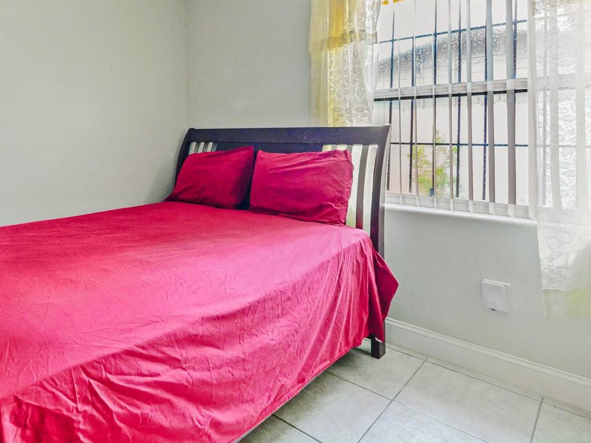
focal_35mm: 22
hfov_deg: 73.9
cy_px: 129
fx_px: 376
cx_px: 193
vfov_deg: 58.8
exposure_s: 1/30
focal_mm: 7
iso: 3200
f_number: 4
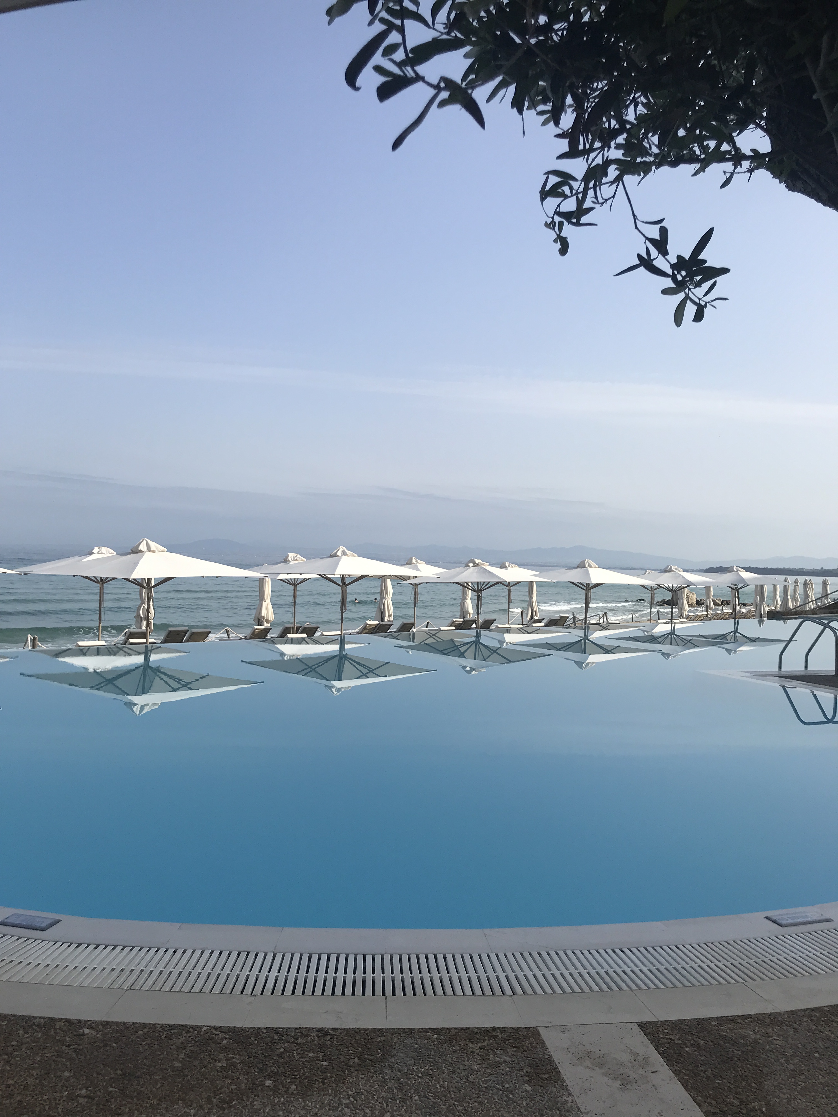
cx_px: 419
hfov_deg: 49.7
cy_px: 558
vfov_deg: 63.4
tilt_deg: +1.9
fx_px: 904
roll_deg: -2.1
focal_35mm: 28
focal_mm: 3.99
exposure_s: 1/3096
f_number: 1.8
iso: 20
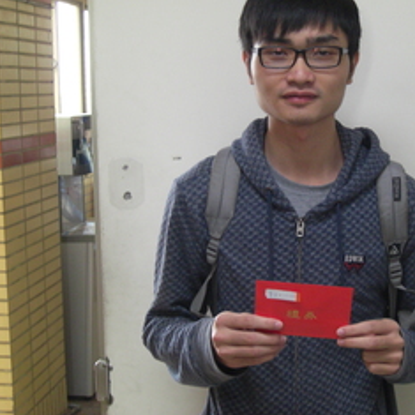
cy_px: 188
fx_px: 1017
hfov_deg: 22.9
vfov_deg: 23.0
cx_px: 297
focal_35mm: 75
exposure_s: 1/80
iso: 400
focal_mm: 11.8
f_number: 3.6
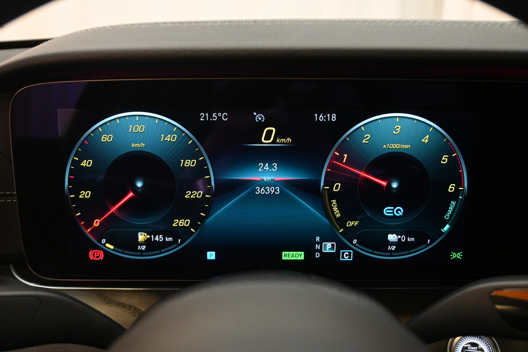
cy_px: 176
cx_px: 264
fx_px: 671
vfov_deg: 29.4
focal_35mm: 46
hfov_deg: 43.0
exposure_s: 1/125
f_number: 5.6
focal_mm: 30.5
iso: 3200
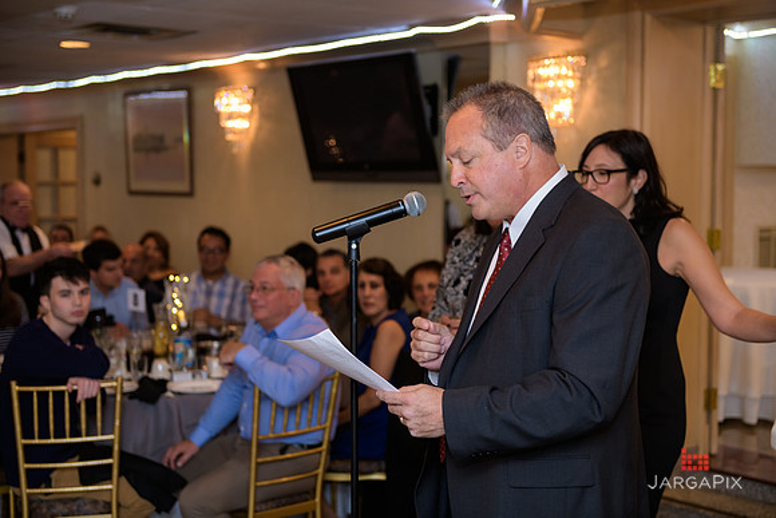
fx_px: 1207
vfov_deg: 24.2
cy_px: 259
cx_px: 388
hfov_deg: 35.6
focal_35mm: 56
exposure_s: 1/125
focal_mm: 56
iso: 800
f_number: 3.2
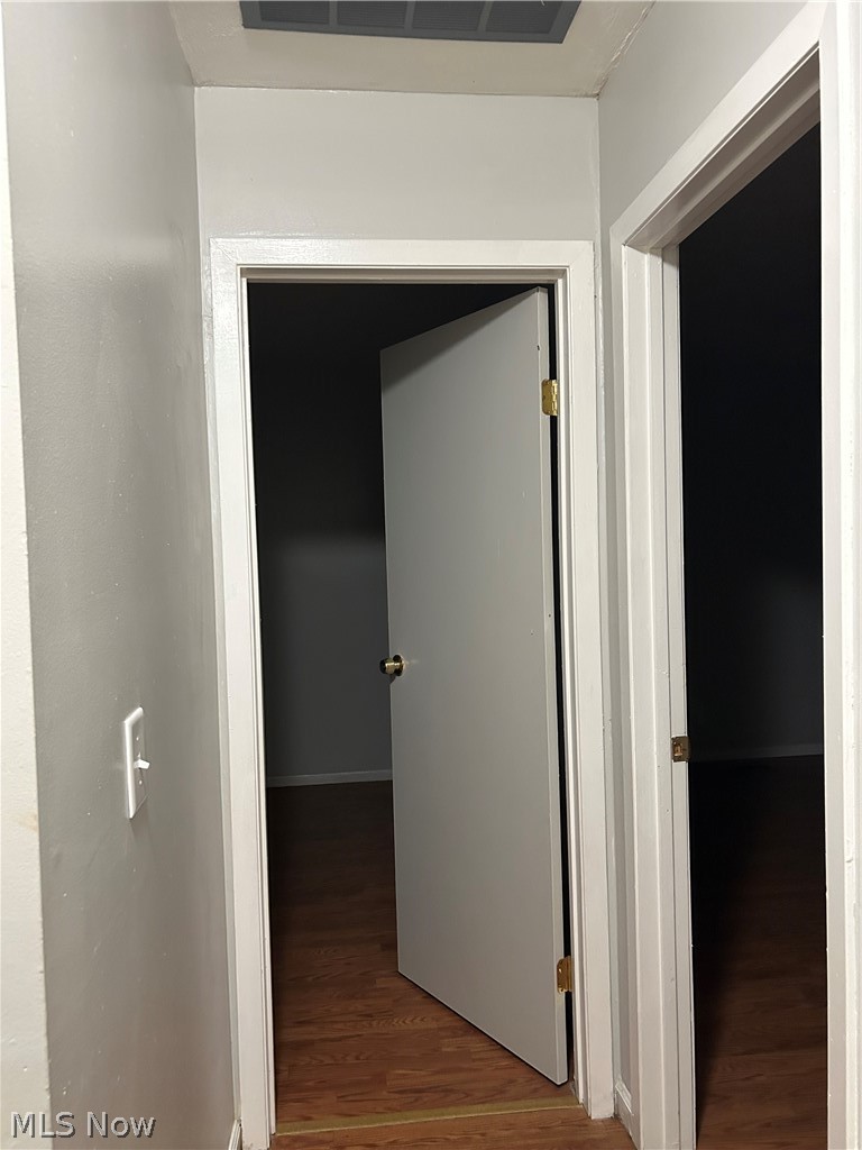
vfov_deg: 67.3
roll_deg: +1.9
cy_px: 575
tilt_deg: -2.6
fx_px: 863
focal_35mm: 26
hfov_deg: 53.1
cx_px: 431
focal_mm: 5.7
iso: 400
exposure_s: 1/40
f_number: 1.5
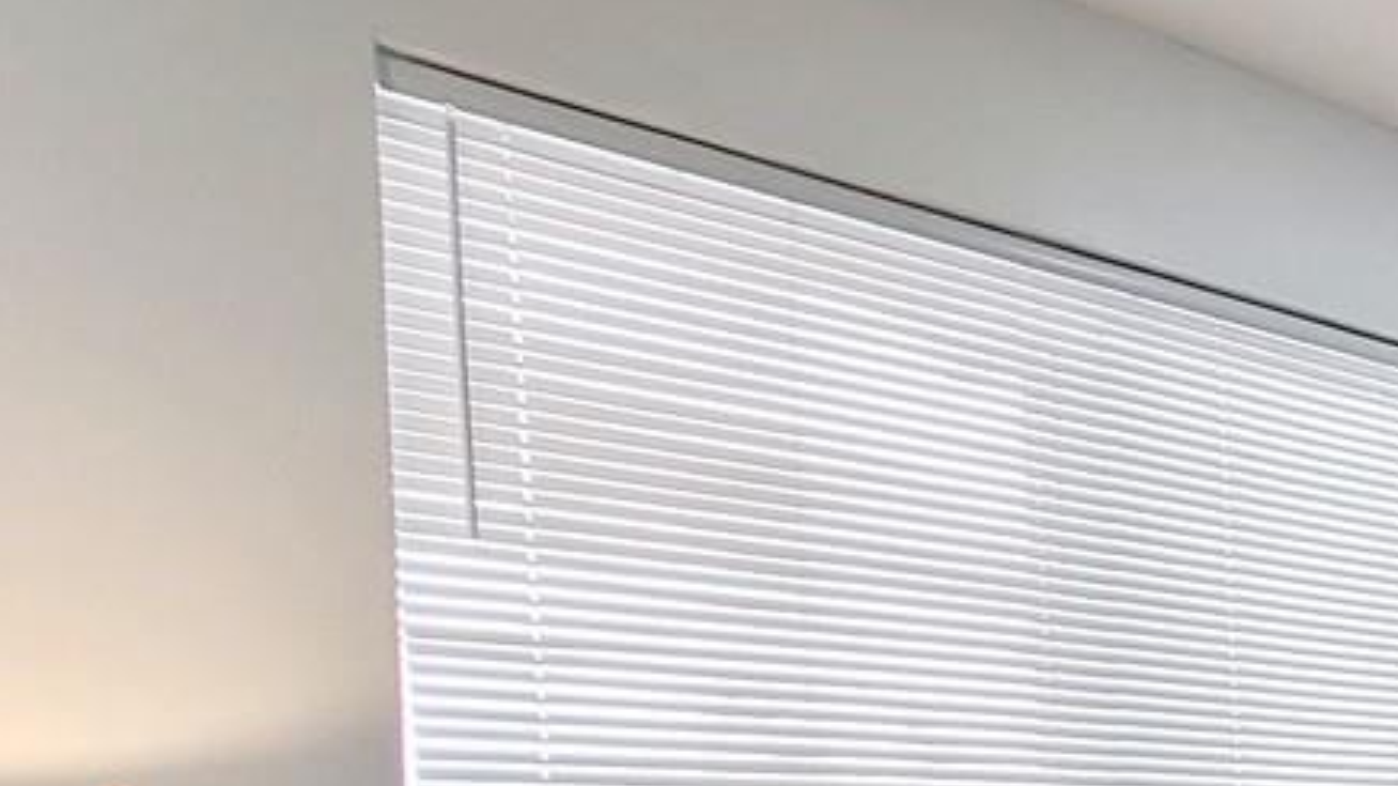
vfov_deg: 21.1
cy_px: 995
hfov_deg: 26.3
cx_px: 2190
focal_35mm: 52
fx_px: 1927
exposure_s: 1/59.2
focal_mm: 2.2
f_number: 2.2
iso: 100
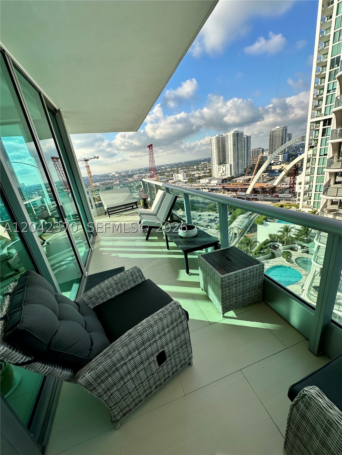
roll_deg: +7.3
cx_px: 171
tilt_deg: -21.5
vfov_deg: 102.1
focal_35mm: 14
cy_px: 228
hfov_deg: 85.7
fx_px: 184
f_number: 2.2
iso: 50
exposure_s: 1/955
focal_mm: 2.22
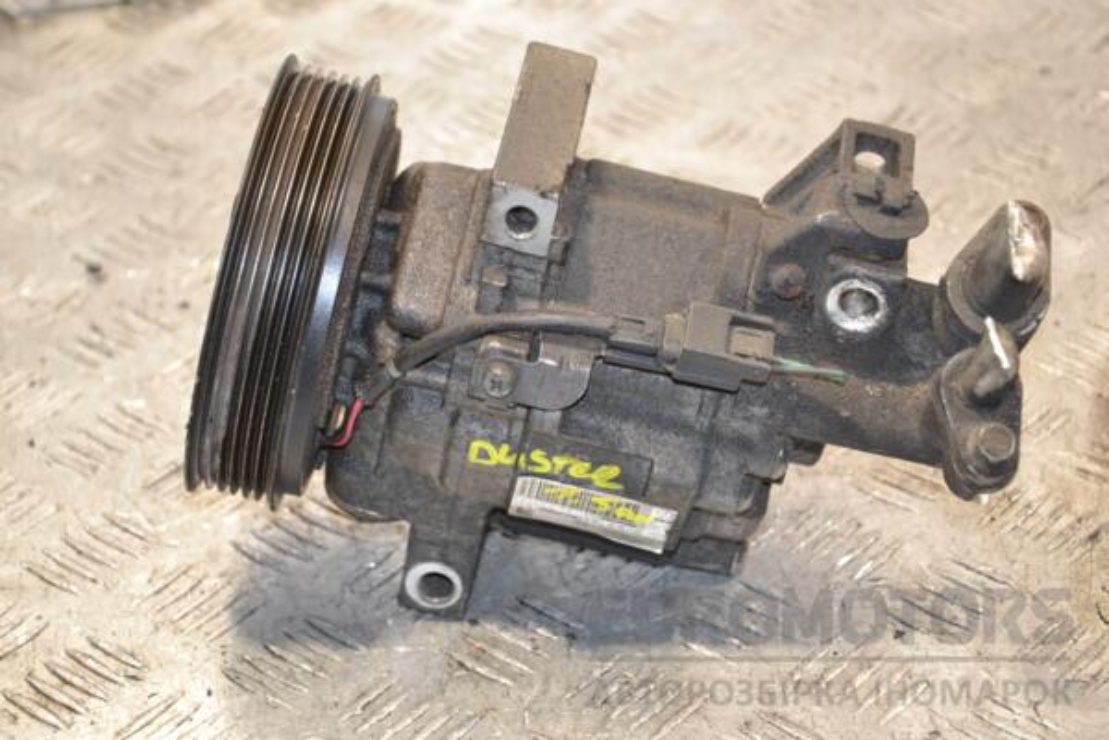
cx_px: 554
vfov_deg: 13.0
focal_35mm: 105
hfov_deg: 19.5
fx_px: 3234
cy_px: 370
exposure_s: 1/60
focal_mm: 70
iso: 800
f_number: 5.3
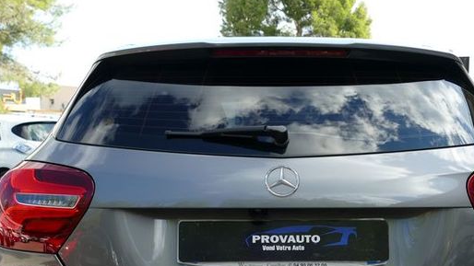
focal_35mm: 51
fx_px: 641
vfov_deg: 22.9
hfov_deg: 40.4
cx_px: 279
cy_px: 240
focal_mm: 9.12
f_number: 2.8
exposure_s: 1/500
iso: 125
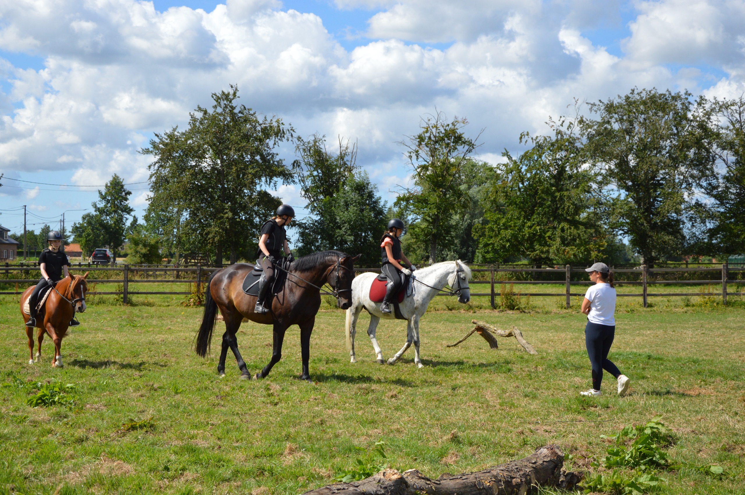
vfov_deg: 22.6
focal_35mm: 60
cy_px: 248
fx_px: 1241
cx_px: 372
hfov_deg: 33.4
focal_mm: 40
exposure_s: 1/1600
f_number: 6.3
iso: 400
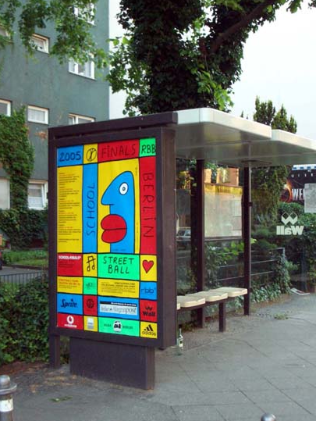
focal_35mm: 50
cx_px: 159
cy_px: 210
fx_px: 608
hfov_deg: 29.1
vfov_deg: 38.2
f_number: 3.1
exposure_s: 1/80
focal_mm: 8.2
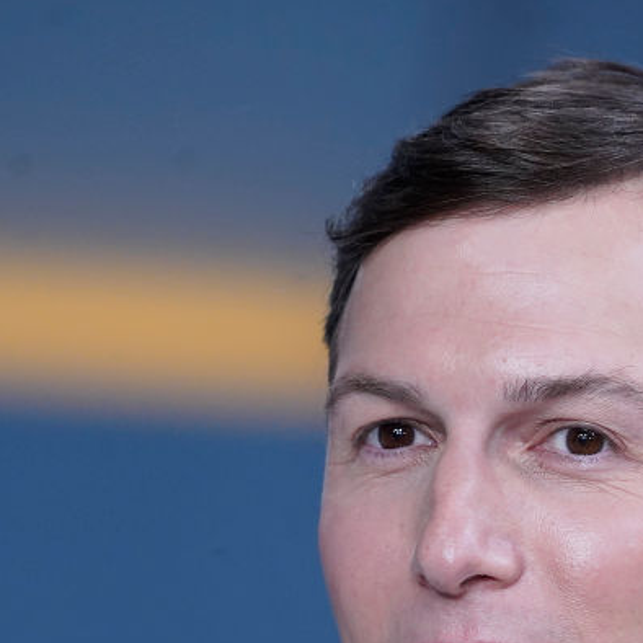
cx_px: 416
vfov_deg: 2.2
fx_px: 17023
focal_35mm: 810
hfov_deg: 2.2
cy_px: 528
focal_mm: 367
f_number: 5.6
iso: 3200
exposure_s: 1/160
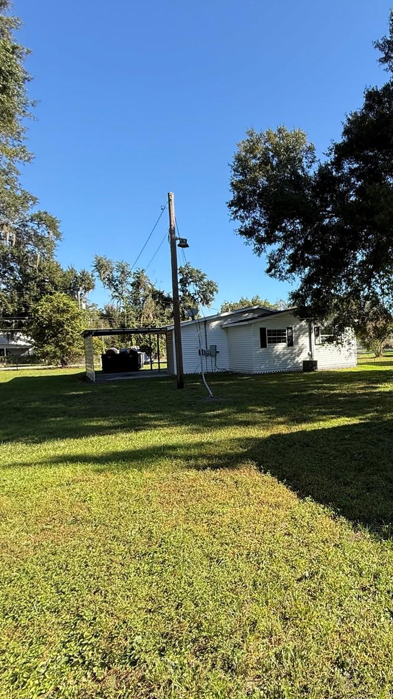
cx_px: 369
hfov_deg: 47.0
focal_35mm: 21
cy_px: 351
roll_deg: +3.8
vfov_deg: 83.8
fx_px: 389
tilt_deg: +0.4
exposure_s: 1/564
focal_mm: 2.22
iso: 64
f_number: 2.2
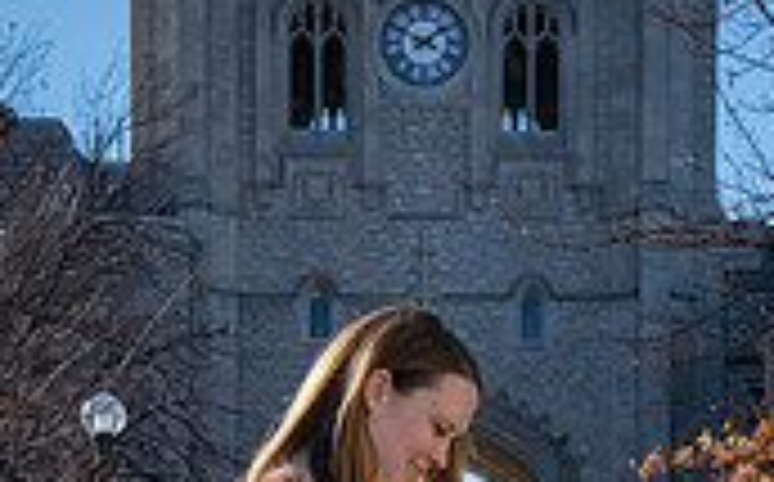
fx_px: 2928
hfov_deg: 15.0
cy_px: 613
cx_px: 454
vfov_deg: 9.3
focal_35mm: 139
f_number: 20
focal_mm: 52
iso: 640
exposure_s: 1/160
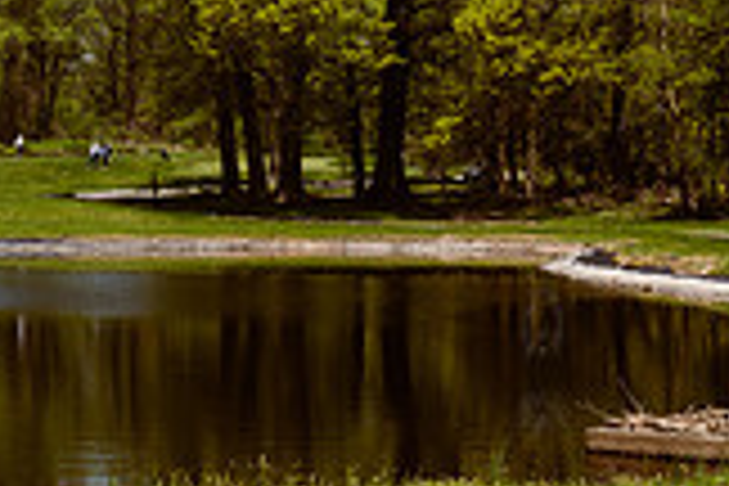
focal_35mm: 126
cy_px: 137
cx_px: -40
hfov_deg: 15.9
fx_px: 2551
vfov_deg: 10.9
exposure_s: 1/800
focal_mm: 35
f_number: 7.1
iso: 200
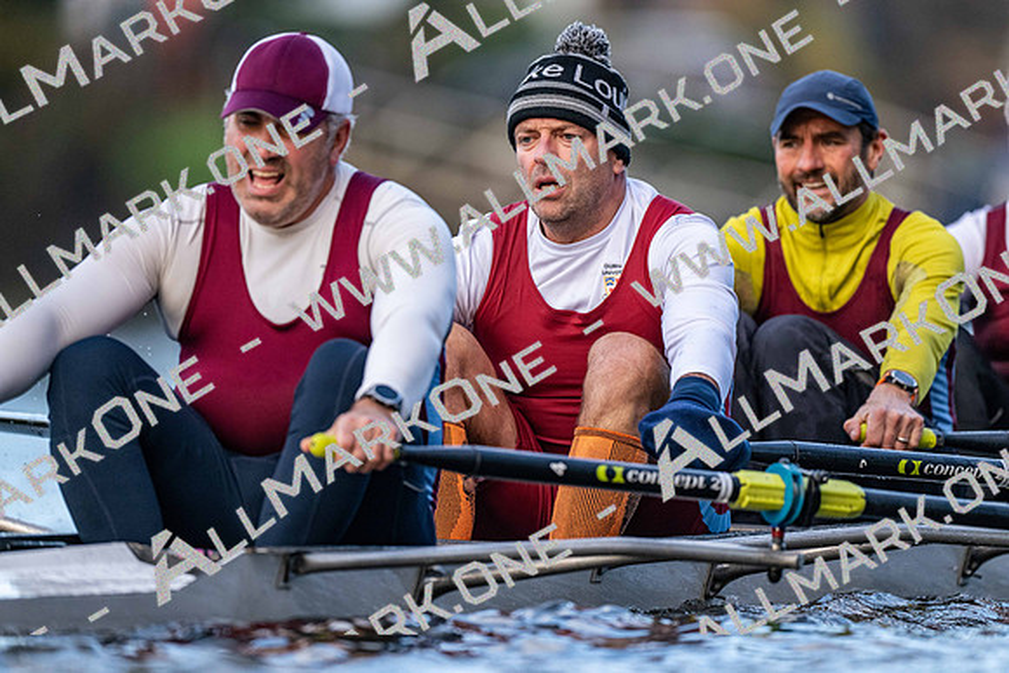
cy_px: 336
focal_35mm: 600
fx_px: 16820
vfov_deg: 2.3
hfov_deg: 3.4
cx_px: 504
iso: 2200
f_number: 4
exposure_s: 1/2500
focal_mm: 600
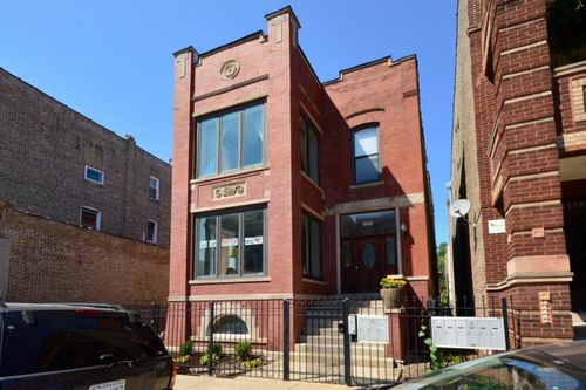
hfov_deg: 90.0
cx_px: 293
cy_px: 195
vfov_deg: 67.3
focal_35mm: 18
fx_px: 293
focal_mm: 12
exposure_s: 1/200
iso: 800
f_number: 25
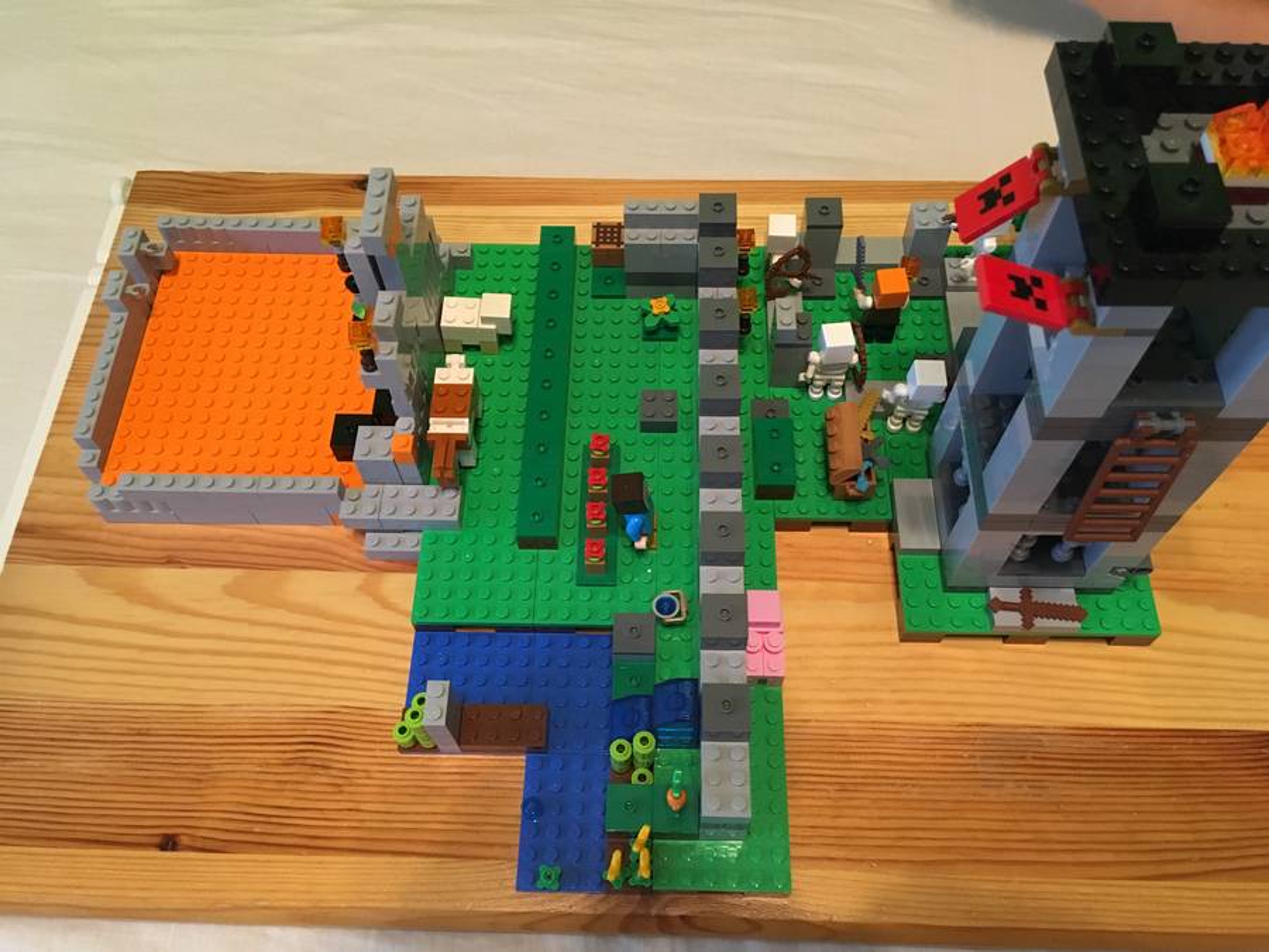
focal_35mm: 29
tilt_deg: -61.0
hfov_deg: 61.7
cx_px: 634
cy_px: 476
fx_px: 1063
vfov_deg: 48.2
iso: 200
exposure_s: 1/17
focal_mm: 4.15
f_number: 2.2
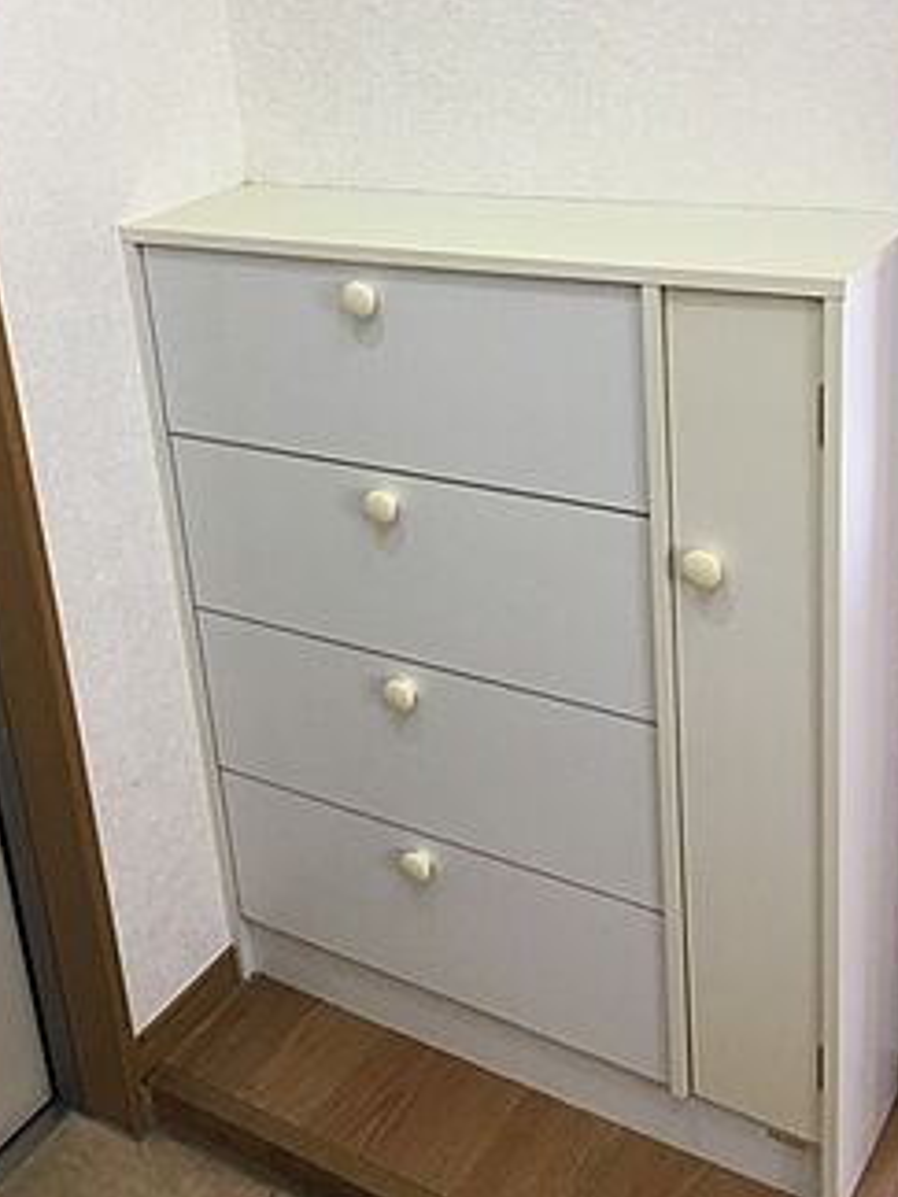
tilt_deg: -20.8
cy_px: 432
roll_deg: +6.4
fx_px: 1487
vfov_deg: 43.4
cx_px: 373
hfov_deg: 33.5
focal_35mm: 43
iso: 50
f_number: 2.2
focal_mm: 4.15
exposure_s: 1/33
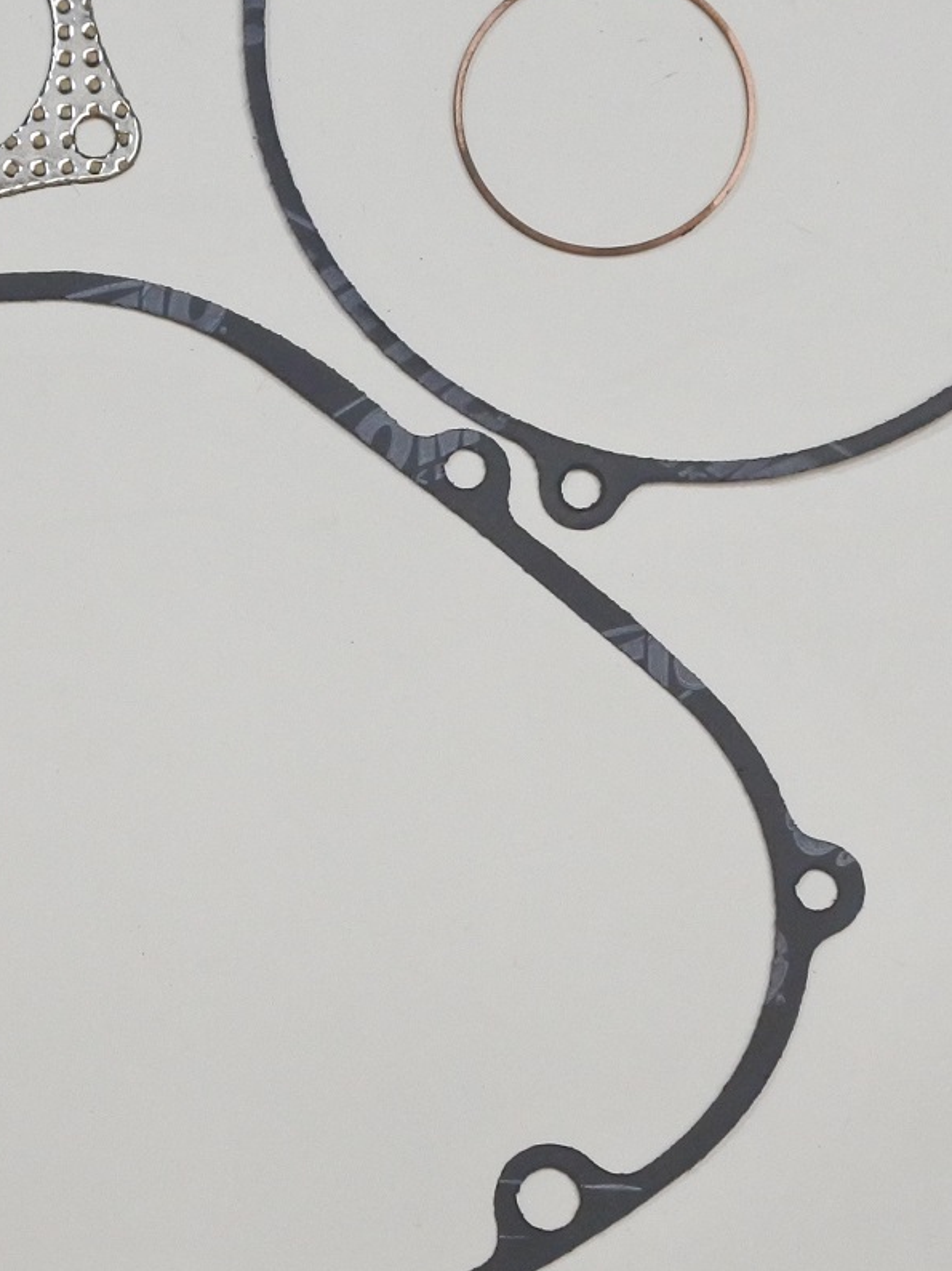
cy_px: 487
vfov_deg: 16.8
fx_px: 4293
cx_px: 239
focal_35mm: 117
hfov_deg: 12.6
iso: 720
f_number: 4.5
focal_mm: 19.3
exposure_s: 1/125
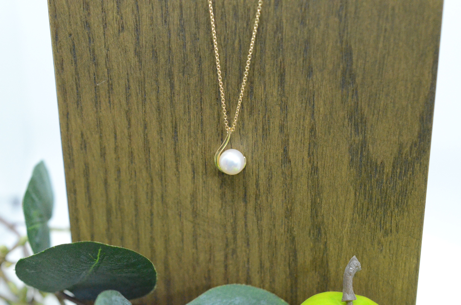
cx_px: 230
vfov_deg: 22.5
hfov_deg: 33.5
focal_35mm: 60
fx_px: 767
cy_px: 152
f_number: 6.3
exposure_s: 1/1000
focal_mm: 40
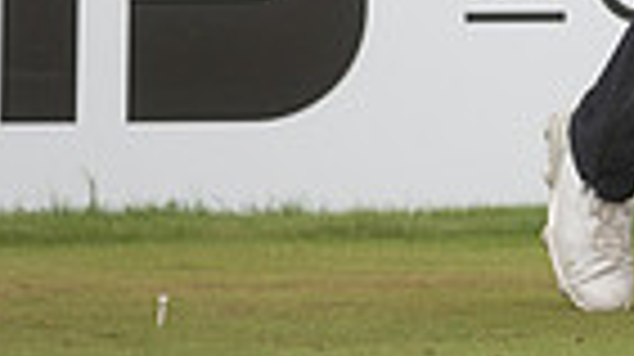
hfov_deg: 1.7
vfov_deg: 0.9
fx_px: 21683
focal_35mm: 1291
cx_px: 917
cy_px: -457
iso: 200
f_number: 4
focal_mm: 300
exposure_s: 1/640
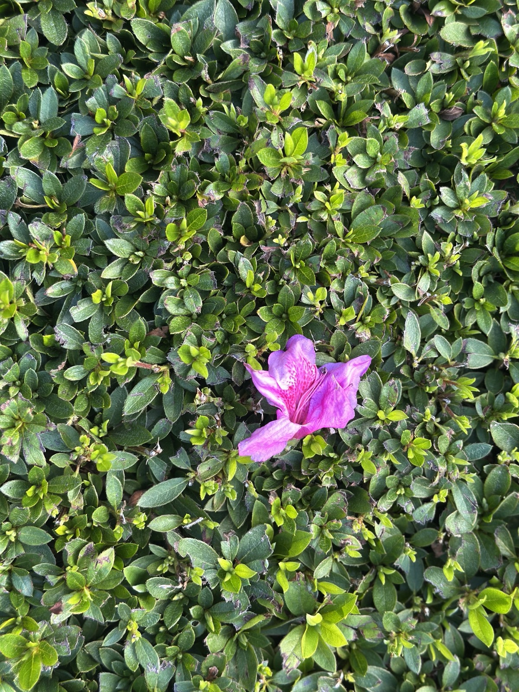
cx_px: 260
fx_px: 960
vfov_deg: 39.7
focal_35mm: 48
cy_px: 346
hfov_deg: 30.3
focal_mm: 6.86
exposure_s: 1/127
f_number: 1.78
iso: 64
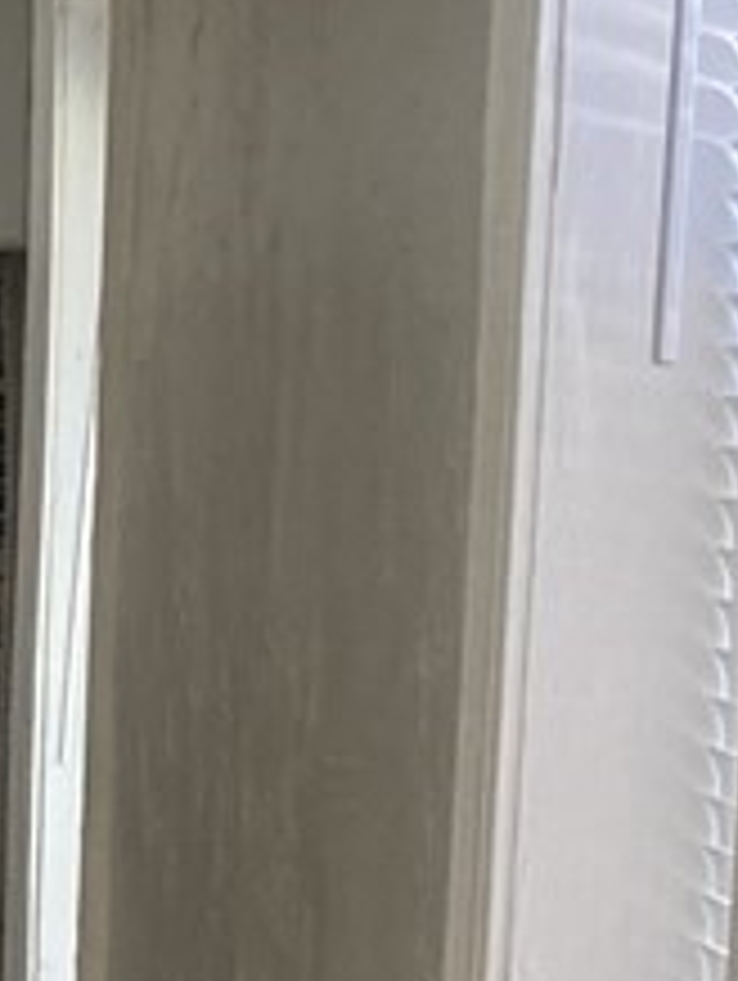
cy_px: 1656
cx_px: -810
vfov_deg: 10.3
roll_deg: +0.2
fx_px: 5192
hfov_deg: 7.7
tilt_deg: -9.0
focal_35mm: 183
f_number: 1.8
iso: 125
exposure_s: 1/111
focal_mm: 4.25
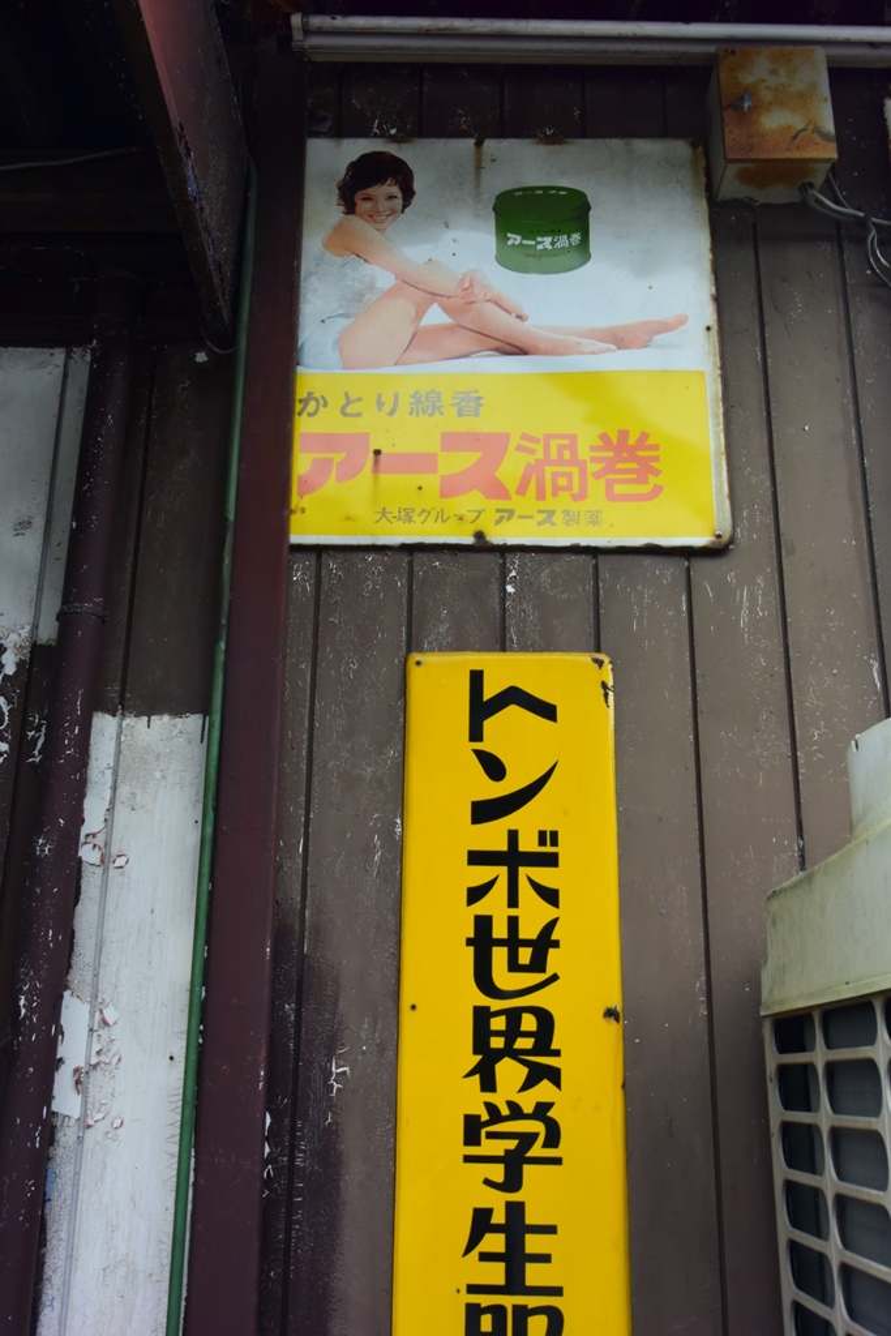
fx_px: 1299
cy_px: 668
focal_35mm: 35
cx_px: 446
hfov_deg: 37.9
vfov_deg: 54.4
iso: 200
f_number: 8
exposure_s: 1/20
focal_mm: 13
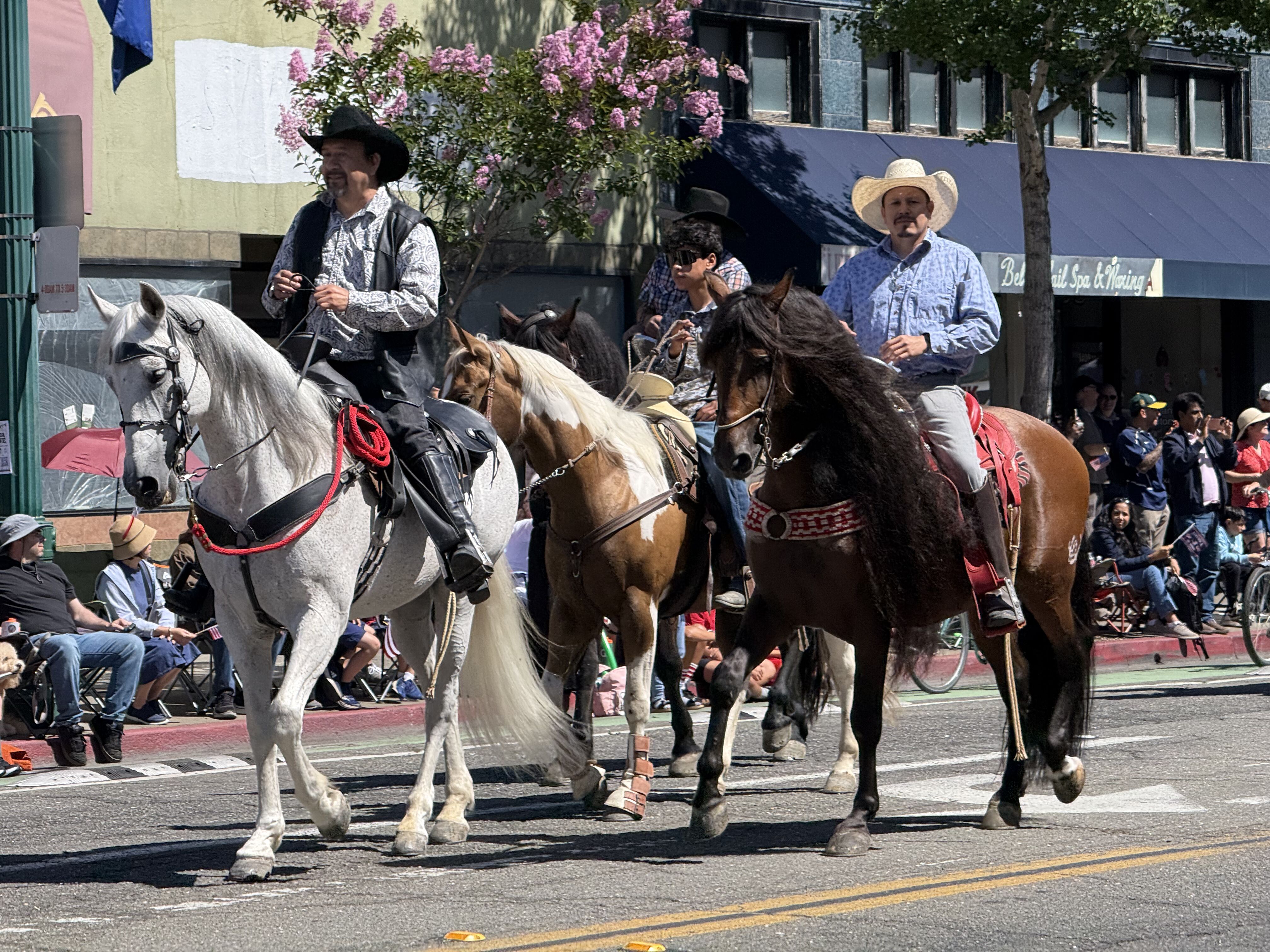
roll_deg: +0.2
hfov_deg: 16.4
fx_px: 4403
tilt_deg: +0.0
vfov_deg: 12.3
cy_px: 476
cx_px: 635
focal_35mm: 120
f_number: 2.8
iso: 64
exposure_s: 1/1422
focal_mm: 15.66
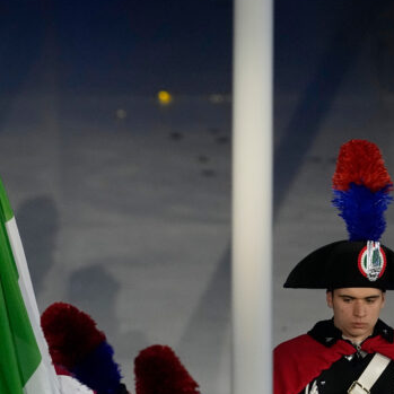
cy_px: 245
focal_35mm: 1121
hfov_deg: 1.6
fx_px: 14435
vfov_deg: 1.6
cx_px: 81
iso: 3200
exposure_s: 1/2000
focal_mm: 400
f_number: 2.8
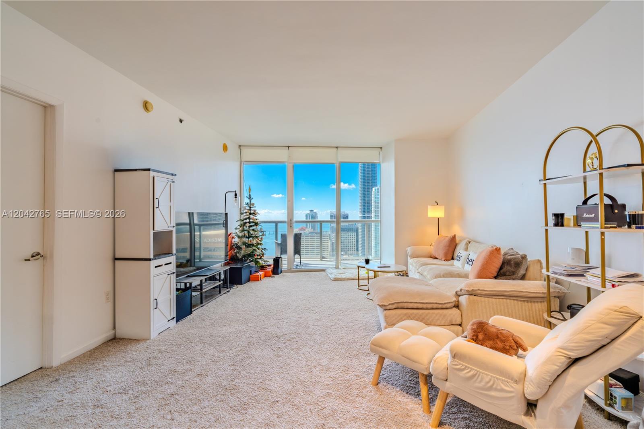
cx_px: 322
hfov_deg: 96.7
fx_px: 286
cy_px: 214
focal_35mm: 16
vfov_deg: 73.7
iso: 1600
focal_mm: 16
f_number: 11
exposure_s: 1/4000
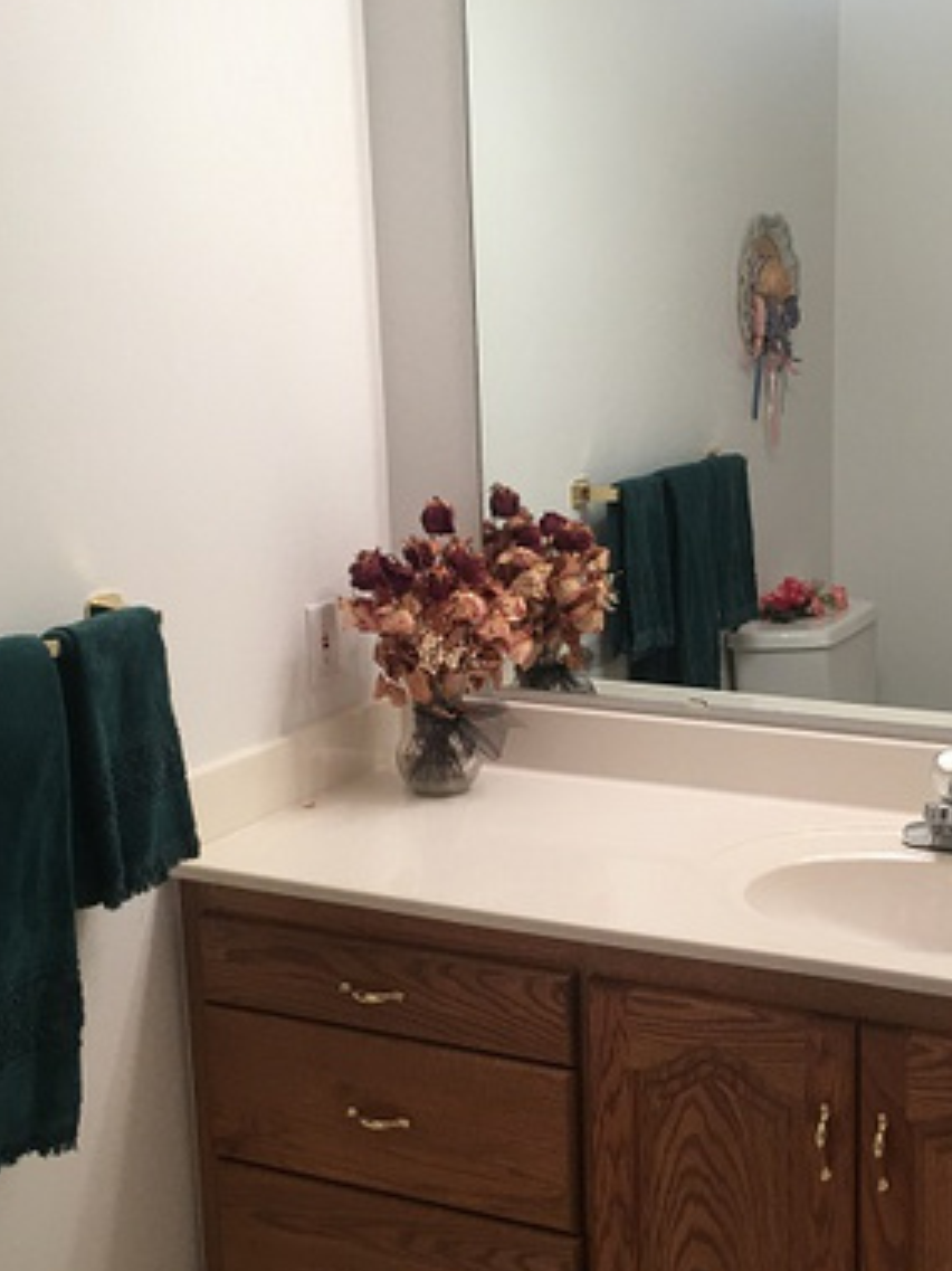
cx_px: 691
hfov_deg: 29.3
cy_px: 677
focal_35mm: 49
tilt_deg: -11.9
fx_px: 1798
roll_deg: +0.2
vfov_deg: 38.9
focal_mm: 4.15
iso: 32
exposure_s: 1/30
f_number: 2.2
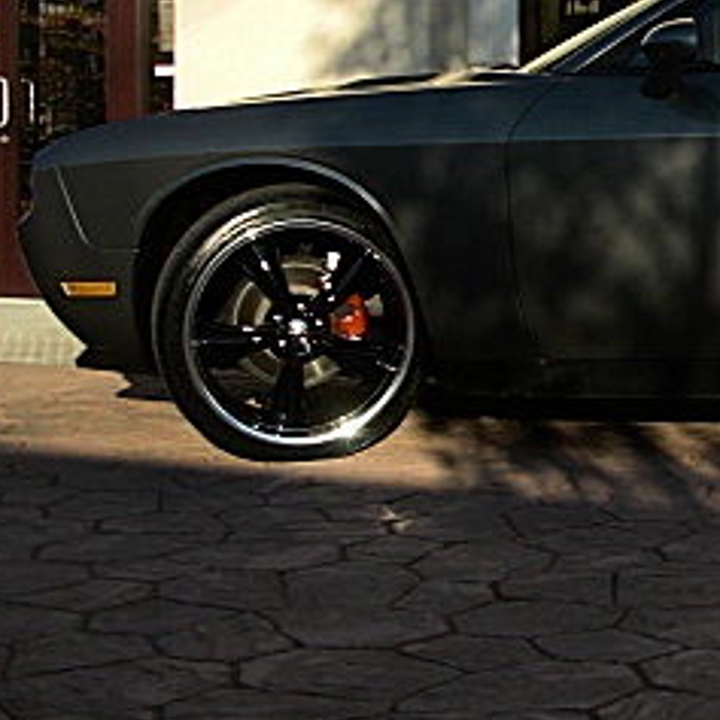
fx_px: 2024
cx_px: 930
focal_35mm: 86
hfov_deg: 18.8
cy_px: 267
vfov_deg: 20.1
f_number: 2.8
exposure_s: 1/500
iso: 50
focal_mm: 6.3
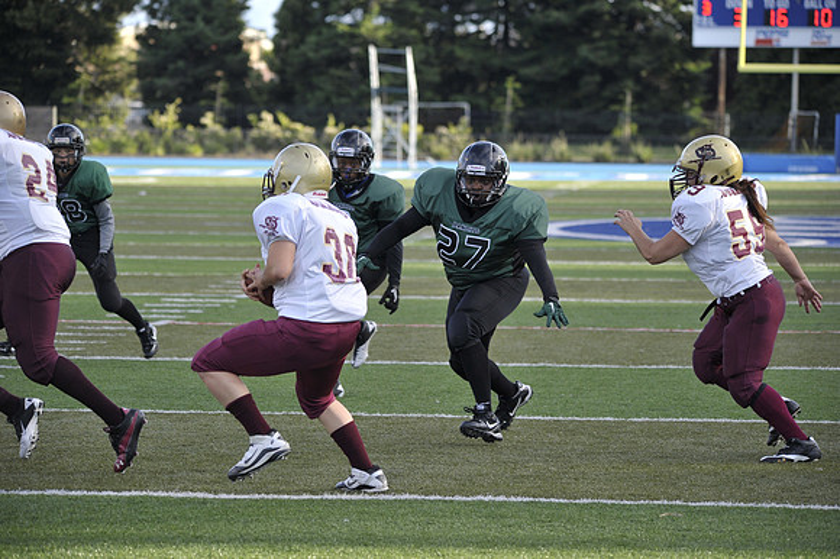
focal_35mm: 180
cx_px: 420
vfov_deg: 7.6
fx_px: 4197
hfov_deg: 11.4
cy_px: 280
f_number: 5.3
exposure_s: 1/1000
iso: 720
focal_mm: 180
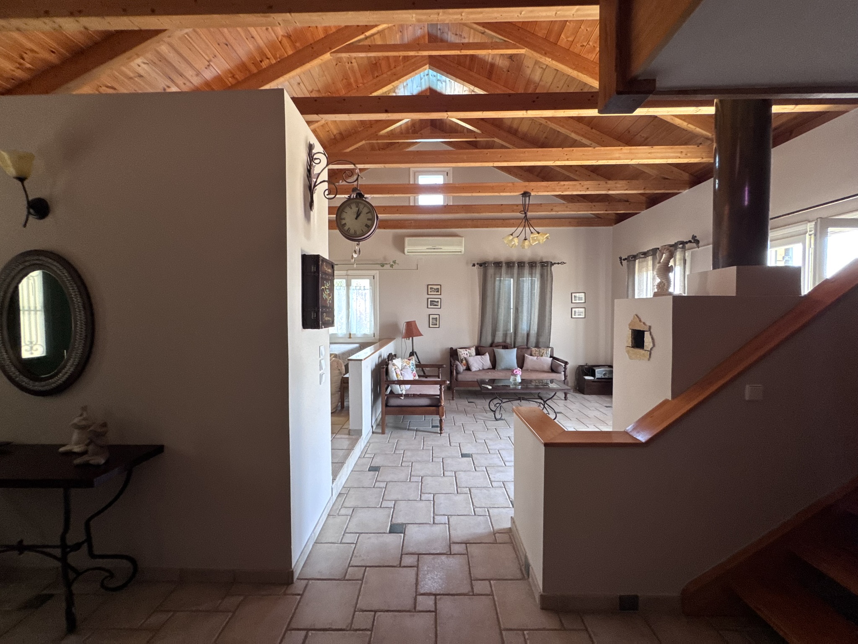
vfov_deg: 85.7
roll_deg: +0.4
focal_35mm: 14
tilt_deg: -0.7
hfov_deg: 102.1
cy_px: 322
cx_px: 429
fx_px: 347
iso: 320
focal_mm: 2.22
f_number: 2.2
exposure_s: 1/99
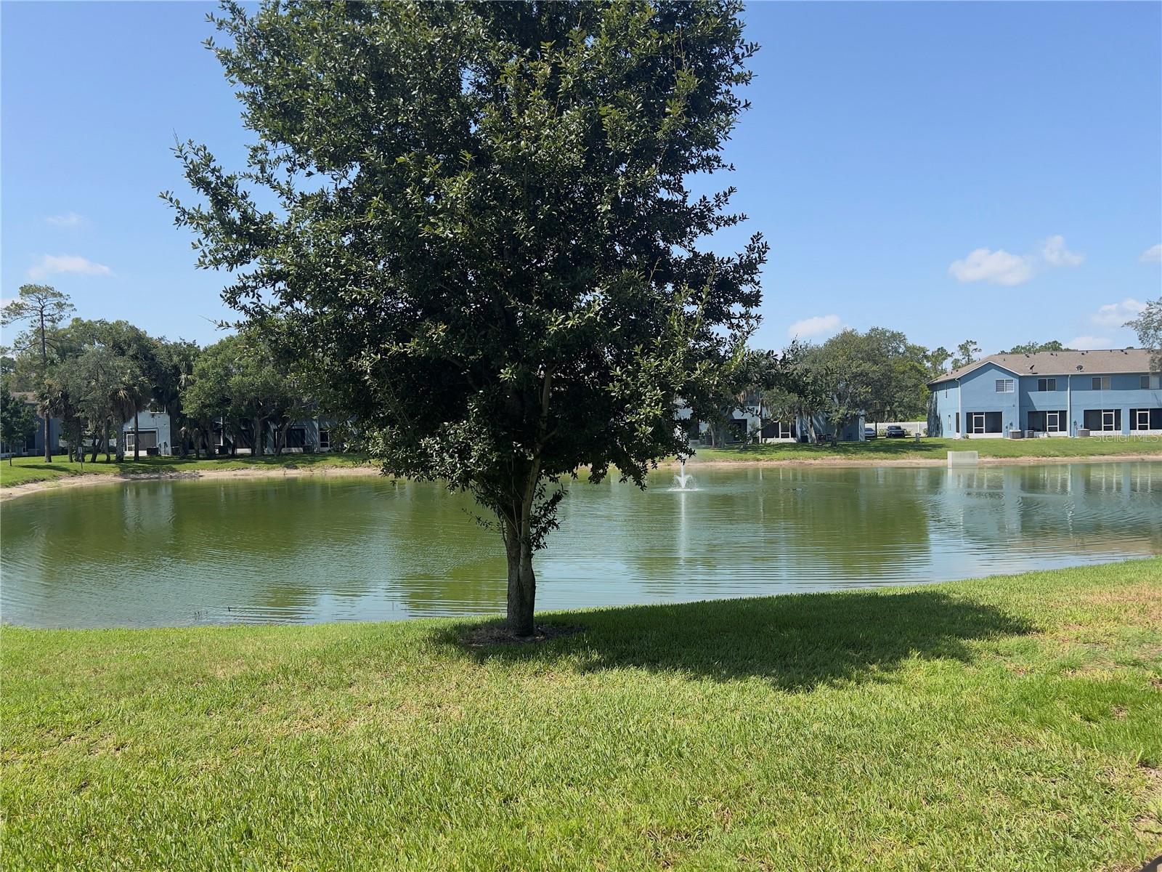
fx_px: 873
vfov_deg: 53.1
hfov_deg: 67.3
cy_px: 436
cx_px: 581
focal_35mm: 26
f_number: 1.5
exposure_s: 1/2632
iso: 50
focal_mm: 5.7
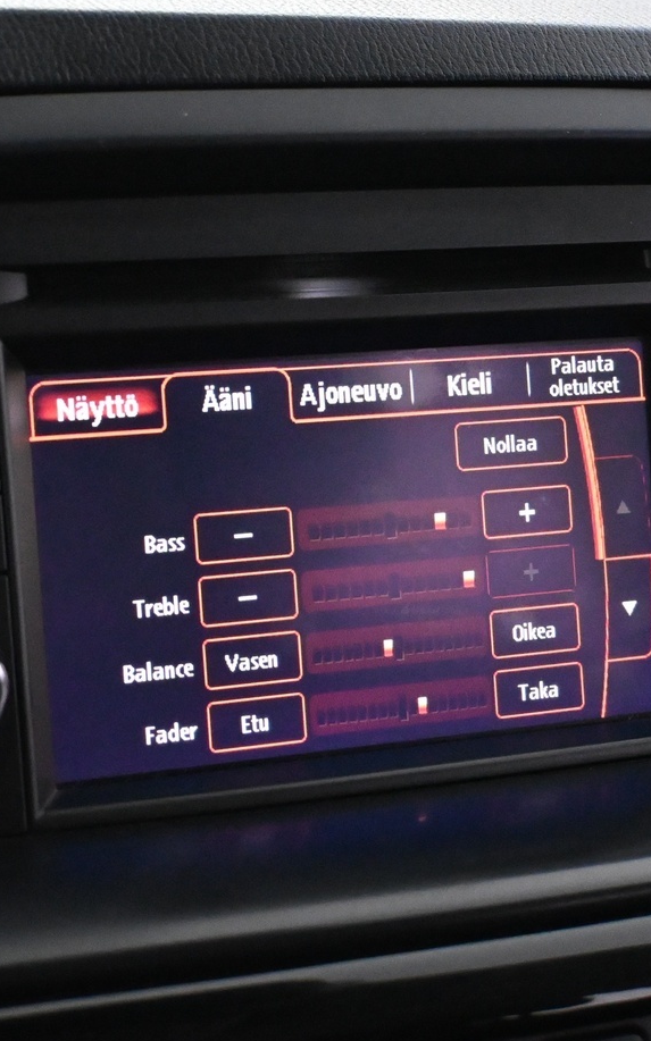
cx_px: 341
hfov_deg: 13.1
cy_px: 498
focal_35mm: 100
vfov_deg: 20.8
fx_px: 2836
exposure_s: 1/60
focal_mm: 37
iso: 7200
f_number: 5.3
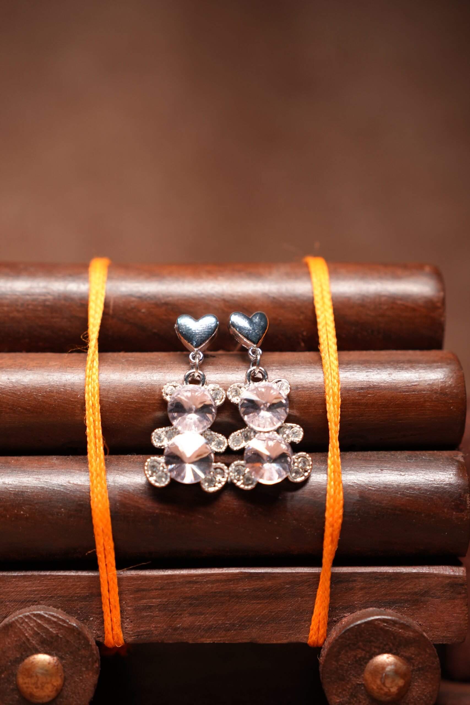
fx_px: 1018
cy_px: 352
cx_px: 235
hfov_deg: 26.0
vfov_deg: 38.2
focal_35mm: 52
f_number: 2.8
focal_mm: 35
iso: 200
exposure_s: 1/100
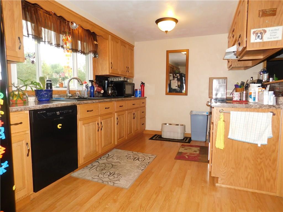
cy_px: 106
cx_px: 142
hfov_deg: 73.9
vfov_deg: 58.9
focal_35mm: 23
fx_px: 188
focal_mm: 4
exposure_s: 1/30
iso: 200
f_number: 3
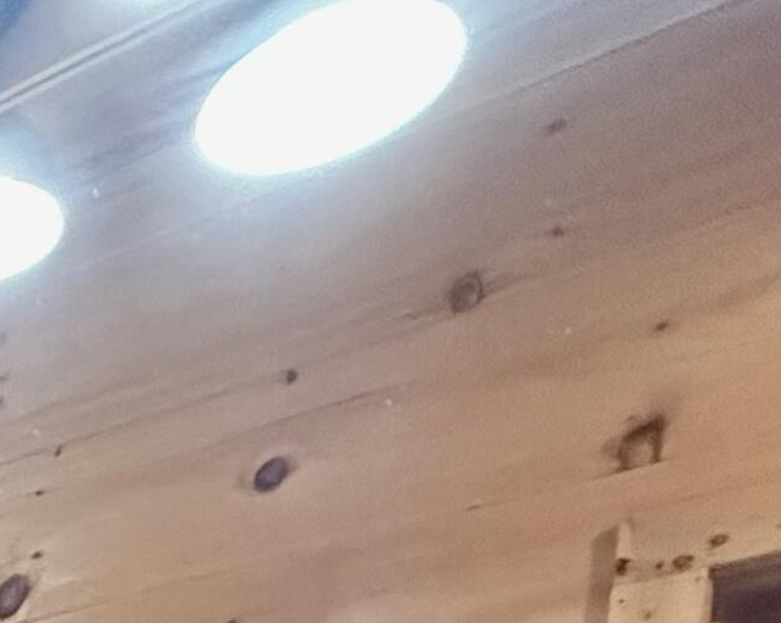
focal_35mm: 64
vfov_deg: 16.6
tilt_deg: -4.8
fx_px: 1478
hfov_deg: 18.8
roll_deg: -0.5
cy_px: 1314
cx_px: -779
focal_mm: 2.22
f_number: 2.2
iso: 640
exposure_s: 1/60
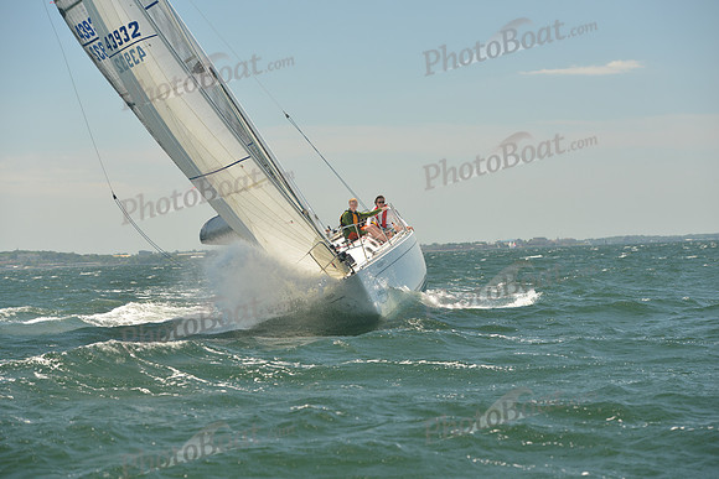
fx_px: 2237
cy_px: 240
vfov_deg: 12.2
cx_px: 360
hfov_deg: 18.3
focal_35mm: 112
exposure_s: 1/800
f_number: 5.6
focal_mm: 112
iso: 400
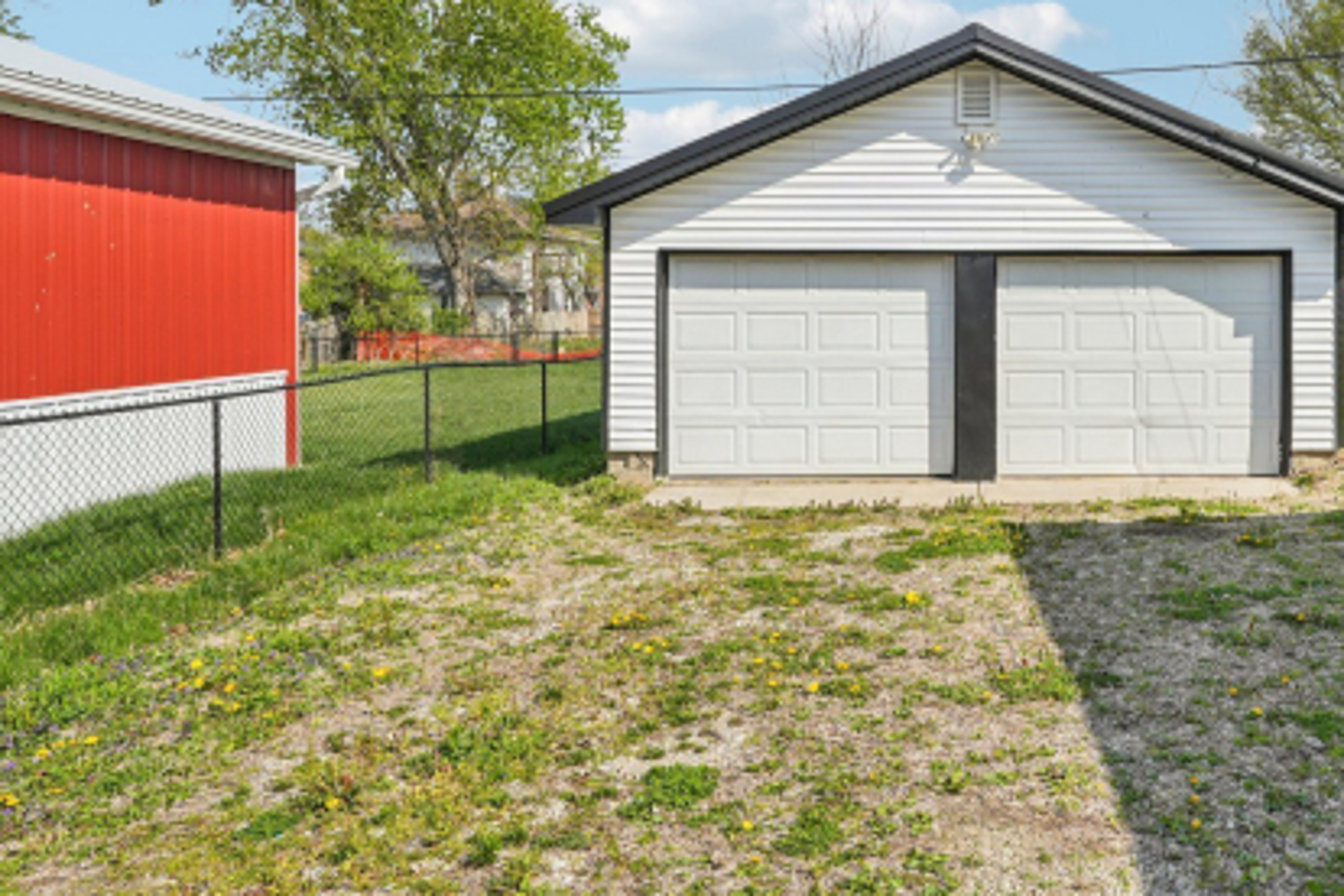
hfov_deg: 60.8
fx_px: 1083
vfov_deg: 43.8
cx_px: 974
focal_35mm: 29
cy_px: 250
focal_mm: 16
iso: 100
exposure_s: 1/400
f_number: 8
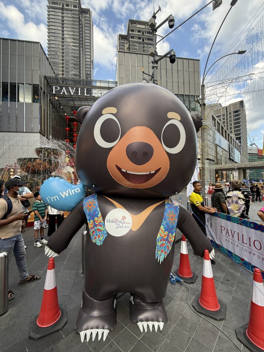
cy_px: 177
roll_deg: +2.5
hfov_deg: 81.7
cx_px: 130
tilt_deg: +2.3
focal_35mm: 15
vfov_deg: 98.2
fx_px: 153
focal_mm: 2.22
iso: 50
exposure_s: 1/193
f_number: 2.2
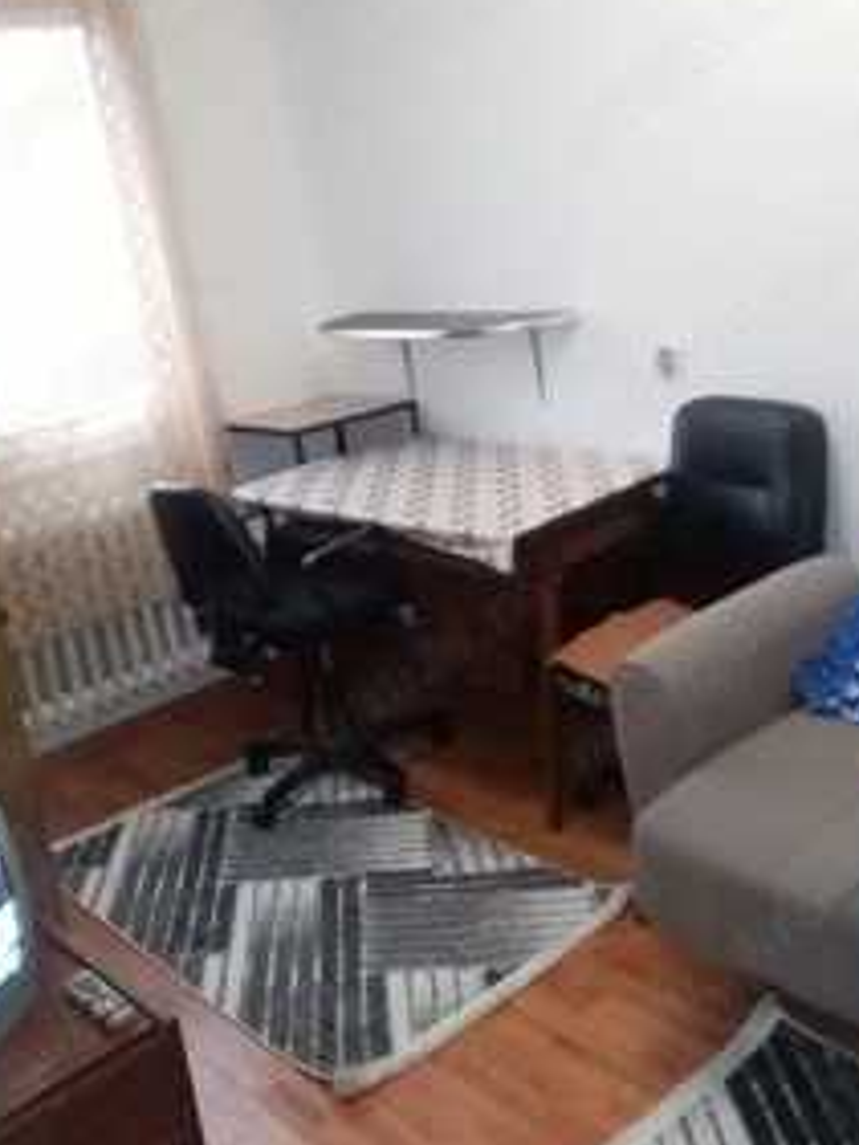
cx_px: 554
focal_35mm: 37
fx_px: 1223
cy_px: 432
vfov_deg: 49.6
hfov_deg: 38.4
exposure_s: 1/20
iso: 783
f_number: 1.8
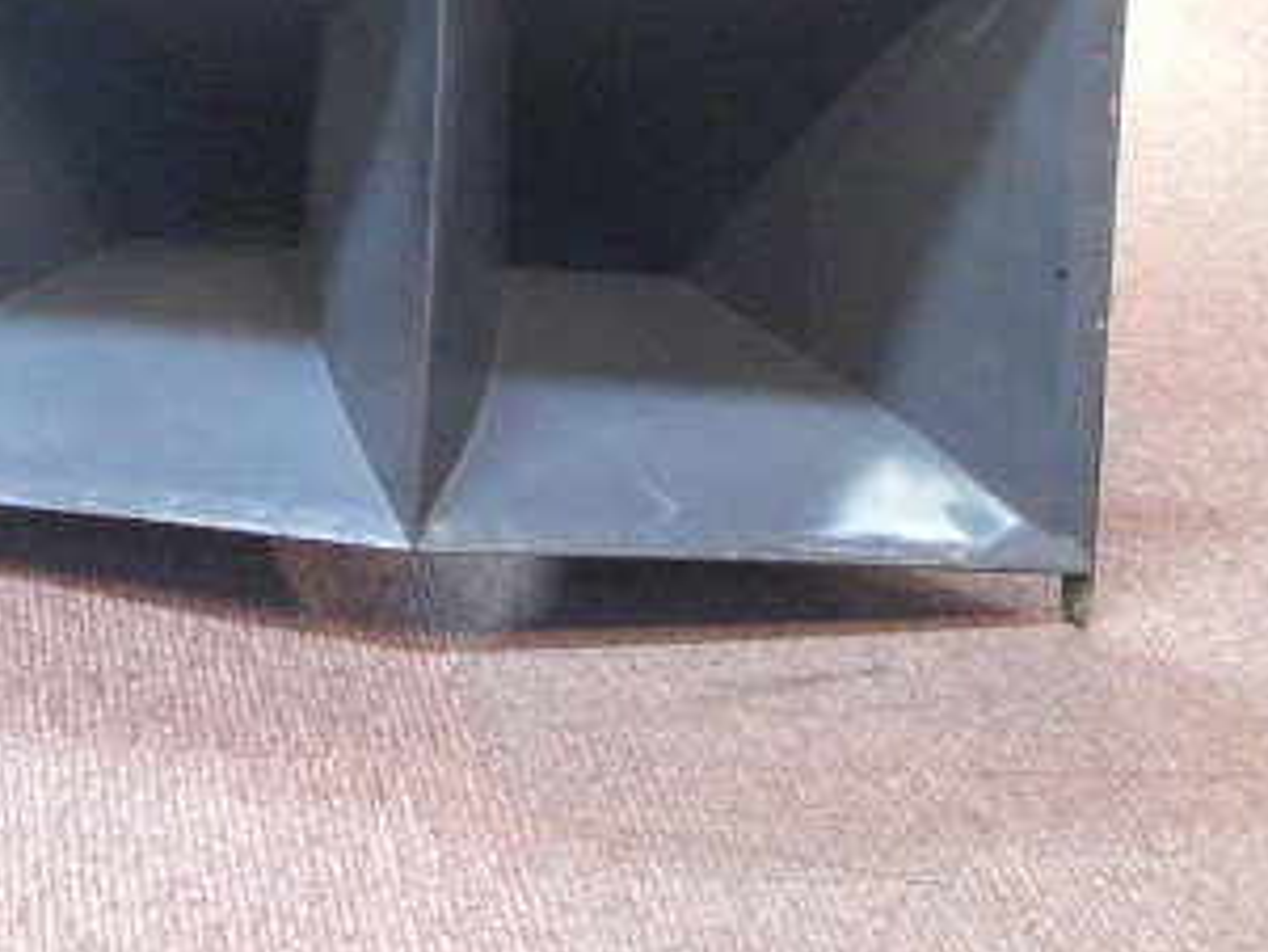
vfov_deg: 12.5
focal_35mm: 117
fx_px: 4287
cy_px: -8
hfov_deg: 16.4
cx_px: -38
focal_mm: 9.8
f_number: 3.6
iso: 800
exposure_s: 1/10
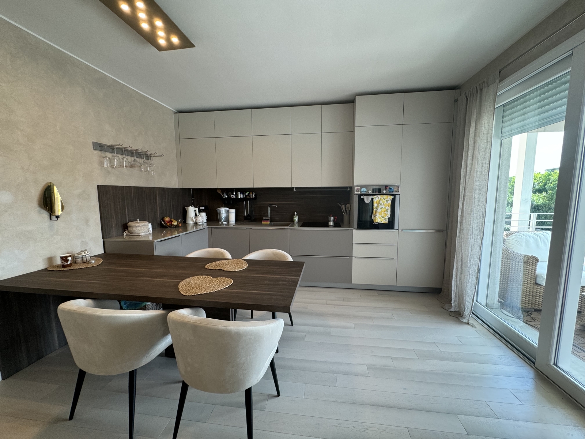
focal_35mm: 14
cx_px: 292
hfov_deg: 102.1
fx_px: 237
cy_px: 220
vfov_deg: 85.7
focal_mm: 2.22
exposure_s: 1/100
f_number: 2.2
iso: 125
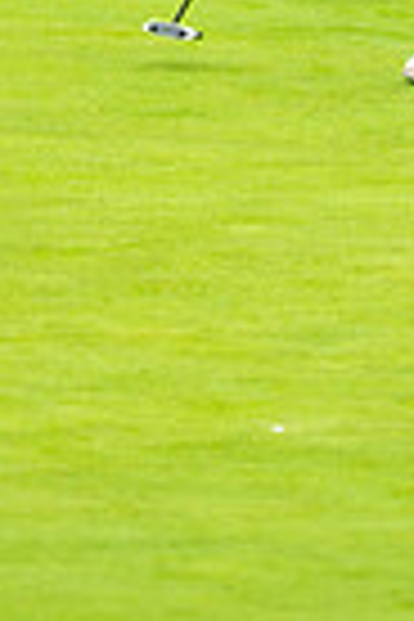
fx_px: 16921
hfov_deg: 1.4
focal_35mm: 981
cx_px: 130
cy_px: -382
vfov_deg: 2.1
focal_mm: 300
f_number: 4
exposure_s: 1/1000
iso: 800
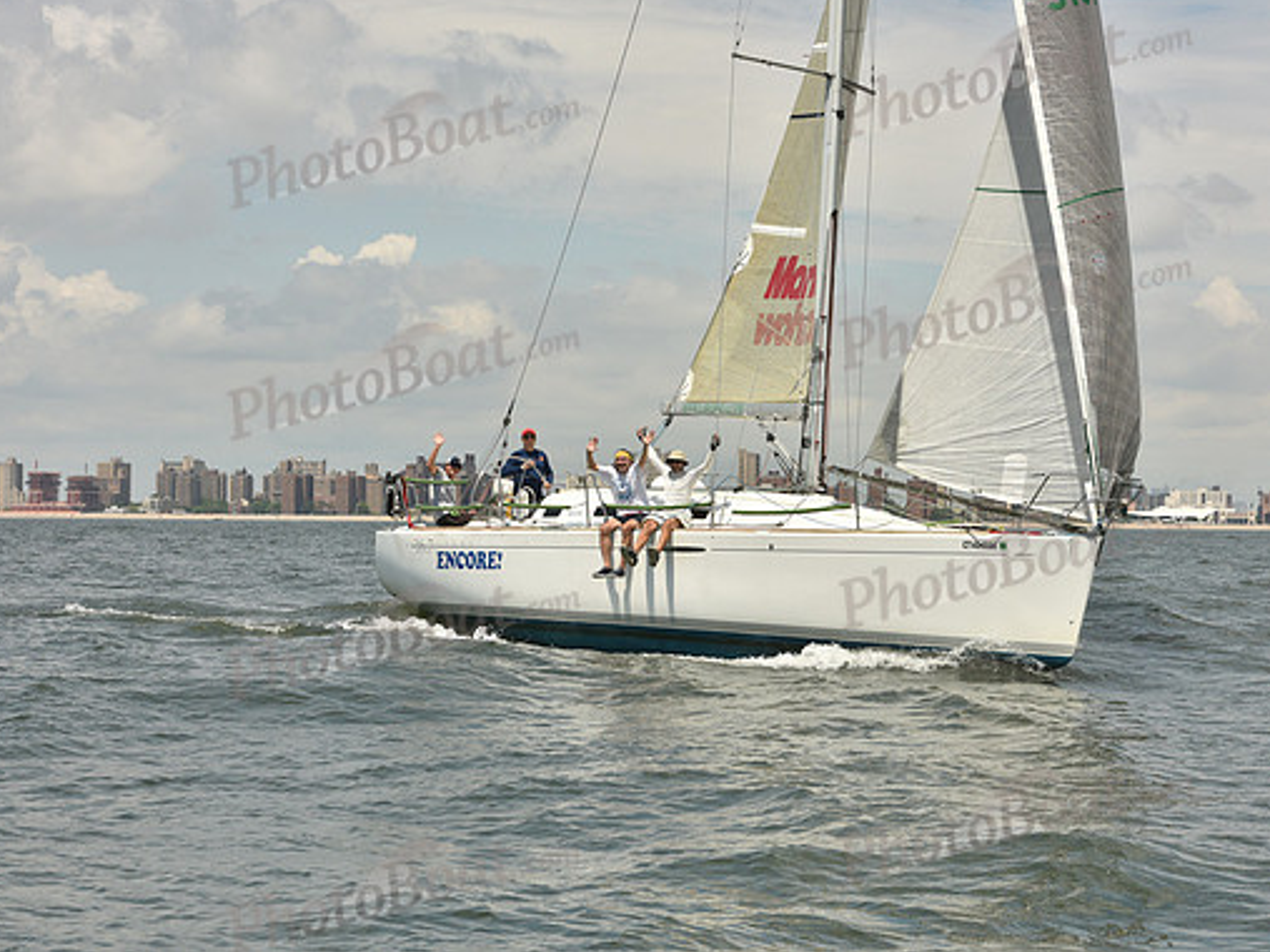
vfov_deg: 19.1
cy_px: 470
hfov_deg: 25.3
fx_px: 2824
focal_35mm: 77
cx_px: 711
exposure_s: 1/1250
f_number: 10
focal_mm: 70
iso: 320
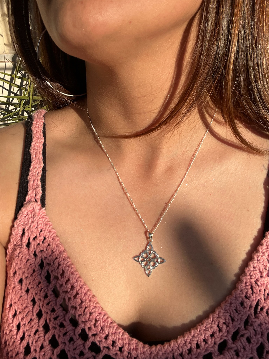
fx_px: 311
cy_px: 180
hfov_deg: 46.8
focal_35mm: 30
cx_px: 134
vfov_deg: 60.0
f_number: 2.2
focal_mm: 2.71
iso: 32
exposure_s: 1/1101
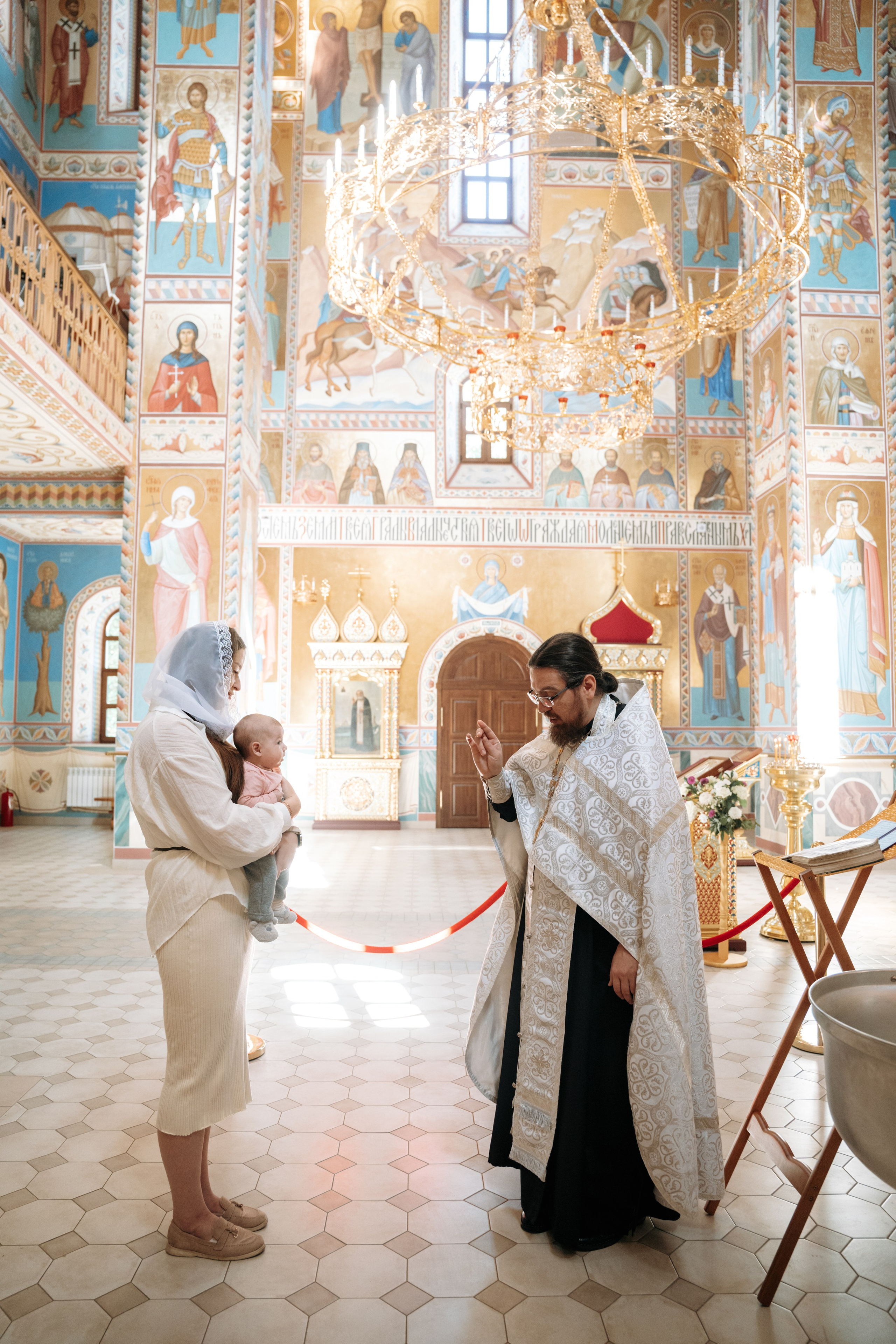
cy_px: 672
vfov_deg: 73.7
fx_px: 896
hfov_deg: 53.1
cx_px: 448
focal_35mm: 24
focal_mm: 24
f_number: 3.2
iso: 1600
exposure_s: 1/125
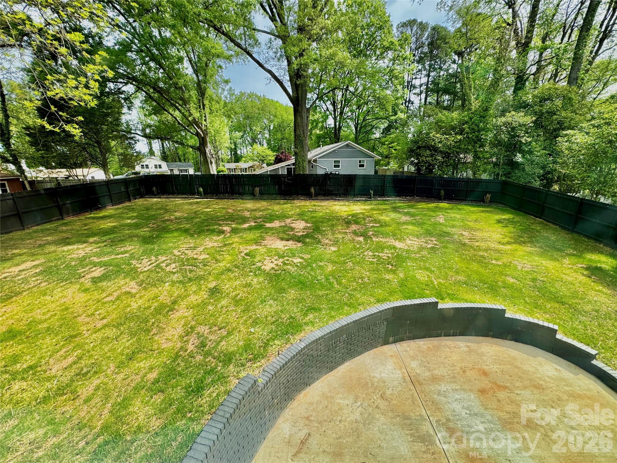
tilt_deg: -14.6
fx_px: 250
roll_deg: +1.2
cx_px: 308
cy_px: 232
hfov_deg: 102.1
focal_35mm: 14
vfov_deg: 85.7
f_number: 2.2
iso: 40
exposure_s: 1/306
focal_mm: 2.22
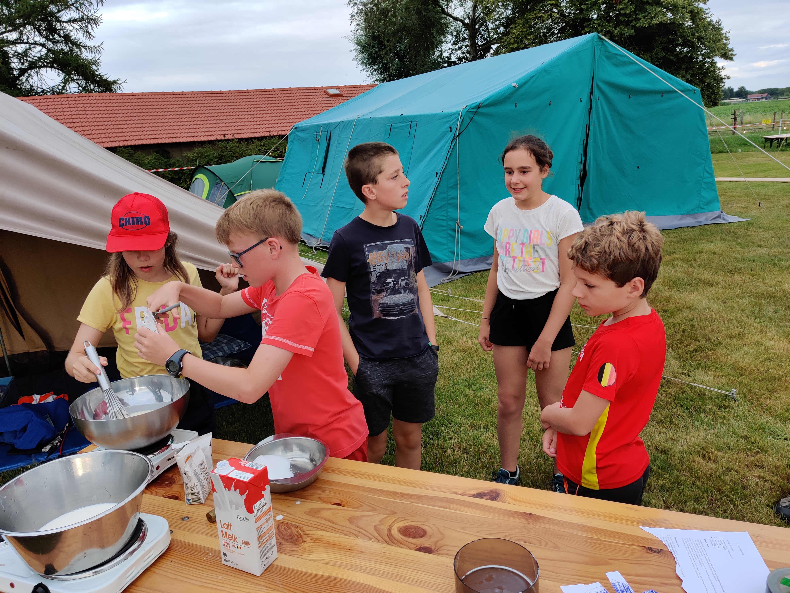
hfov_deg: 65.3
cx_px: 395
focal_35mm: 27
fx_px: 616
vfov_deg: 51.4
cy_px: 296
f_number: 1.65
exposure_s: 1/206
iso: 100
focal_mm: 4.75
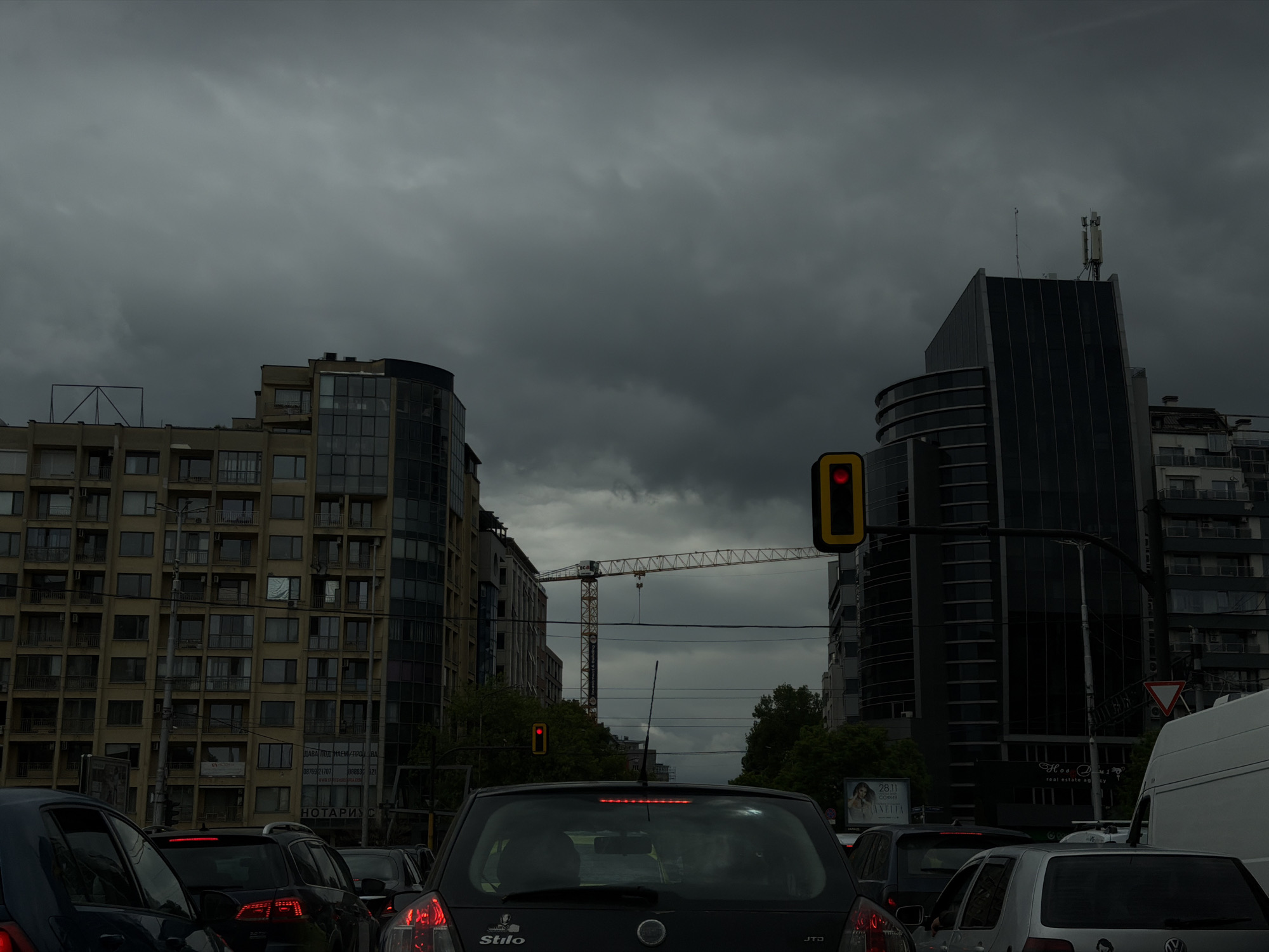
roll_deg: -0.3
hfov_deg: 39.7
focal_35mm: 48
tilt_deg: +11.7
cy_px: 476
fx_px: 1760
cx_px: 634
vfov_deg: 30.3
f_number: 1.78
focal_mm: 6.76
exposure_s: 1/13333
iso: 80
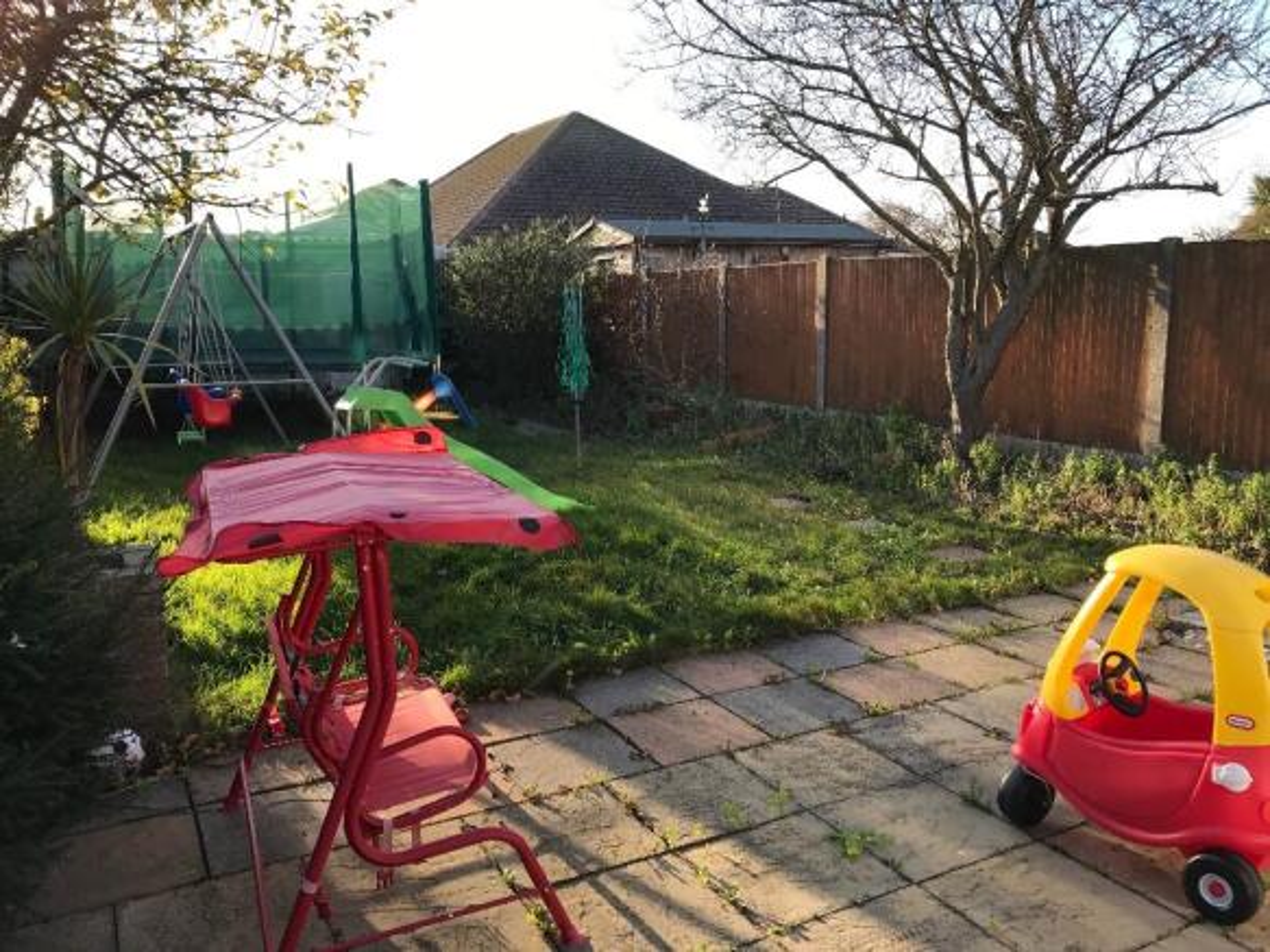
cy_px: 476
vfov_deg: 49.7
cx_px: 635
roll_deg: +1.1
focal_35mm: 28
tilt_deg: -9.5
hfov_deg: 63.5
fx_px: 1027
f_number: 1.8
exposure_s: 1/622
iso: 20
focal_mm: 3.99
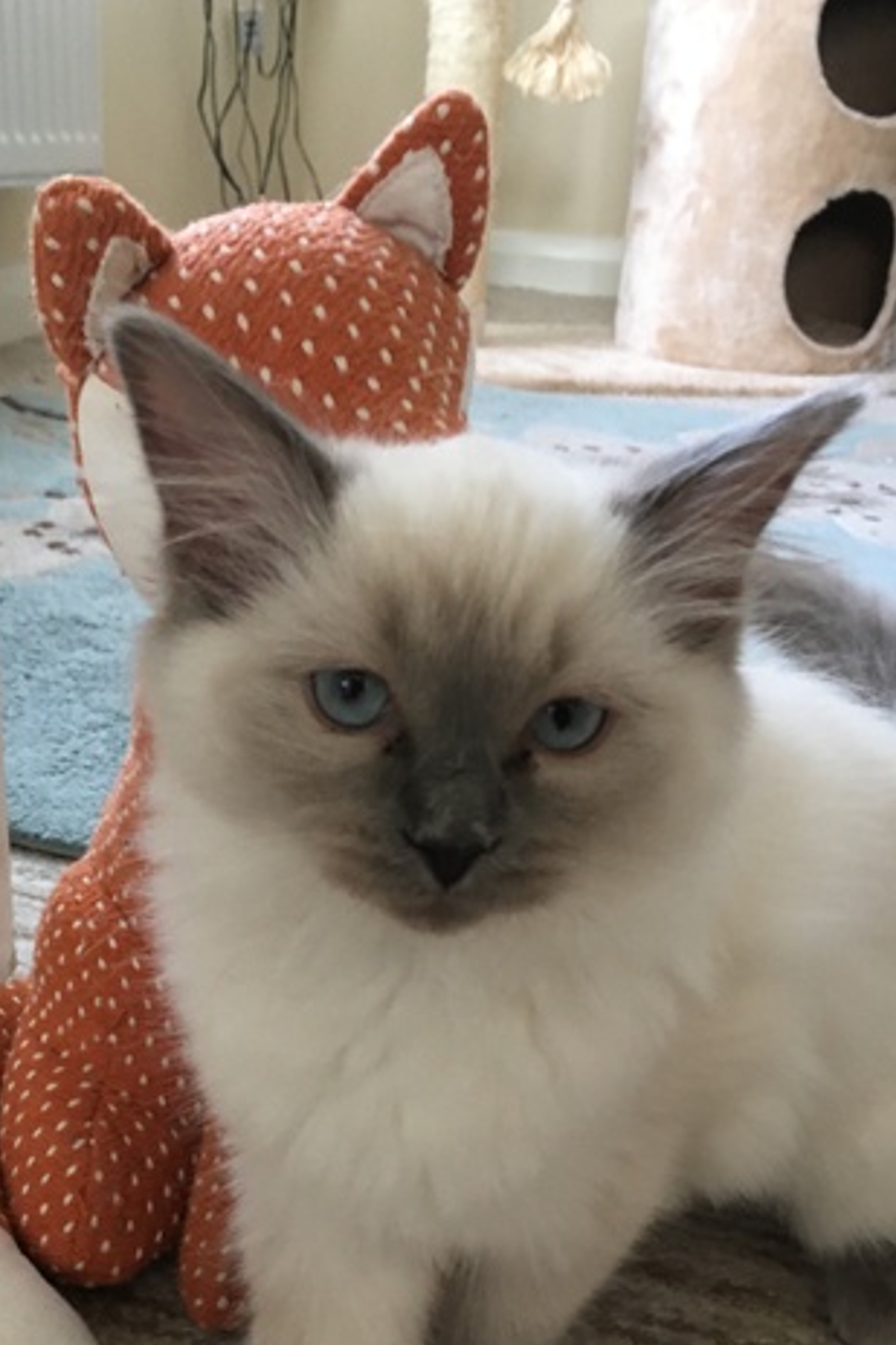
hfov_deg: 34.1
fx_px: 1457
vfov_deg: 49.2
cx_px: 365
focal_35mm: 39
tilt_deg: -25.7
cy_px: 815
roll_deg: -3.8
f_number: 2.2
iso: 160
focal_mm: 4.15
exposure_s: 1/33
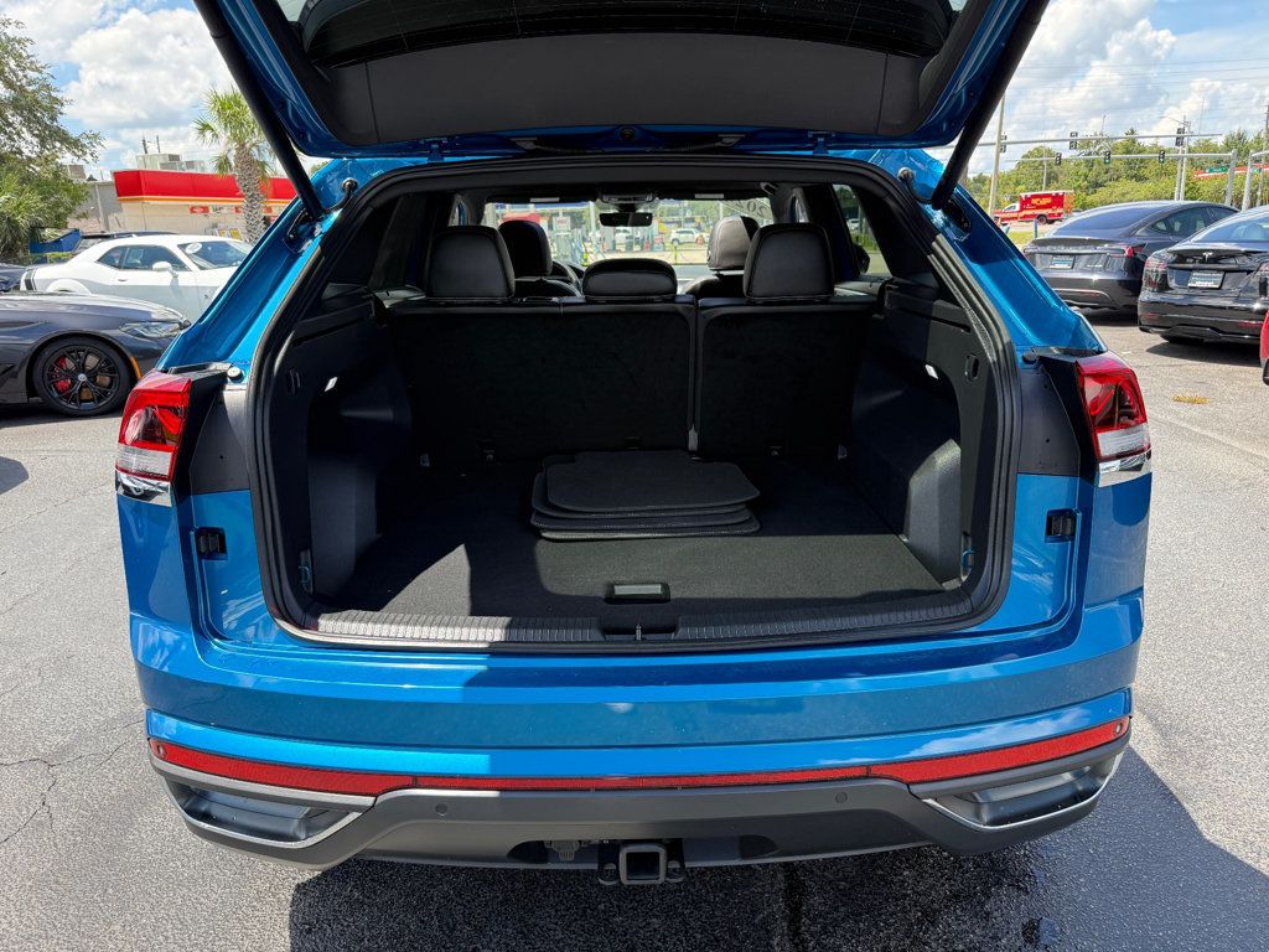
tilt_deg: -14.8
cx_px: 634
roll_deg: +1.4
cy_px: 476
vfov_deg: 56.8
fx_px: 880
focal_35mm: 24
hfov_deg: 71.6
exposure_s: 1/931
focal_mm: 6.76
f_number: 1.78
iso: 100
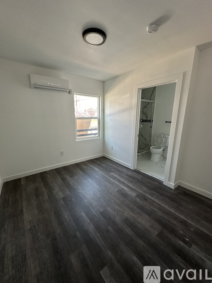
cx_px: 106
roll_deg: -0.6
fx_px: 114
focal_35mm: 14
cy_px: 142
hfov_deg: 85.7
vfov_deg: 102.1
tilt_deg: -12.0
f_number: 2.2
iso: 160
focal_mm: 2.22
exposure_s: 1/99
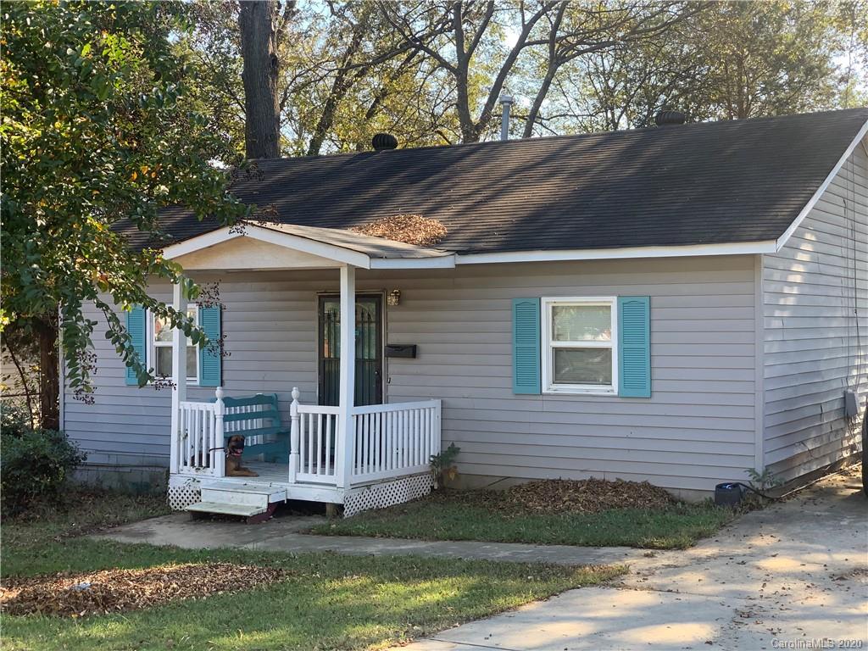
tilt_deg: +1.4
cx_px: 434
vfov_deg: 28.0
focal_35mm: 52
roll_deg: -0.3
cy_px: 326
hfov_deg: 36.8
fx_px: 1304
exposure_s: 1/122
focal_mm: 6
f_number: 2.4
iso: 20
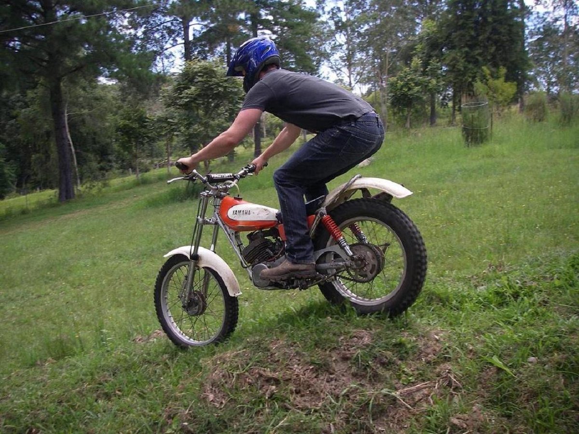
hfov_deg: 49.0
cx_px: 290
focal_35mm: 38
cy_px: 217
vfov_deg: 37.7
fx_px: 635
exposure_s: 1/200
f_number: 3.3
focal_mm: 6.3
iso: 80
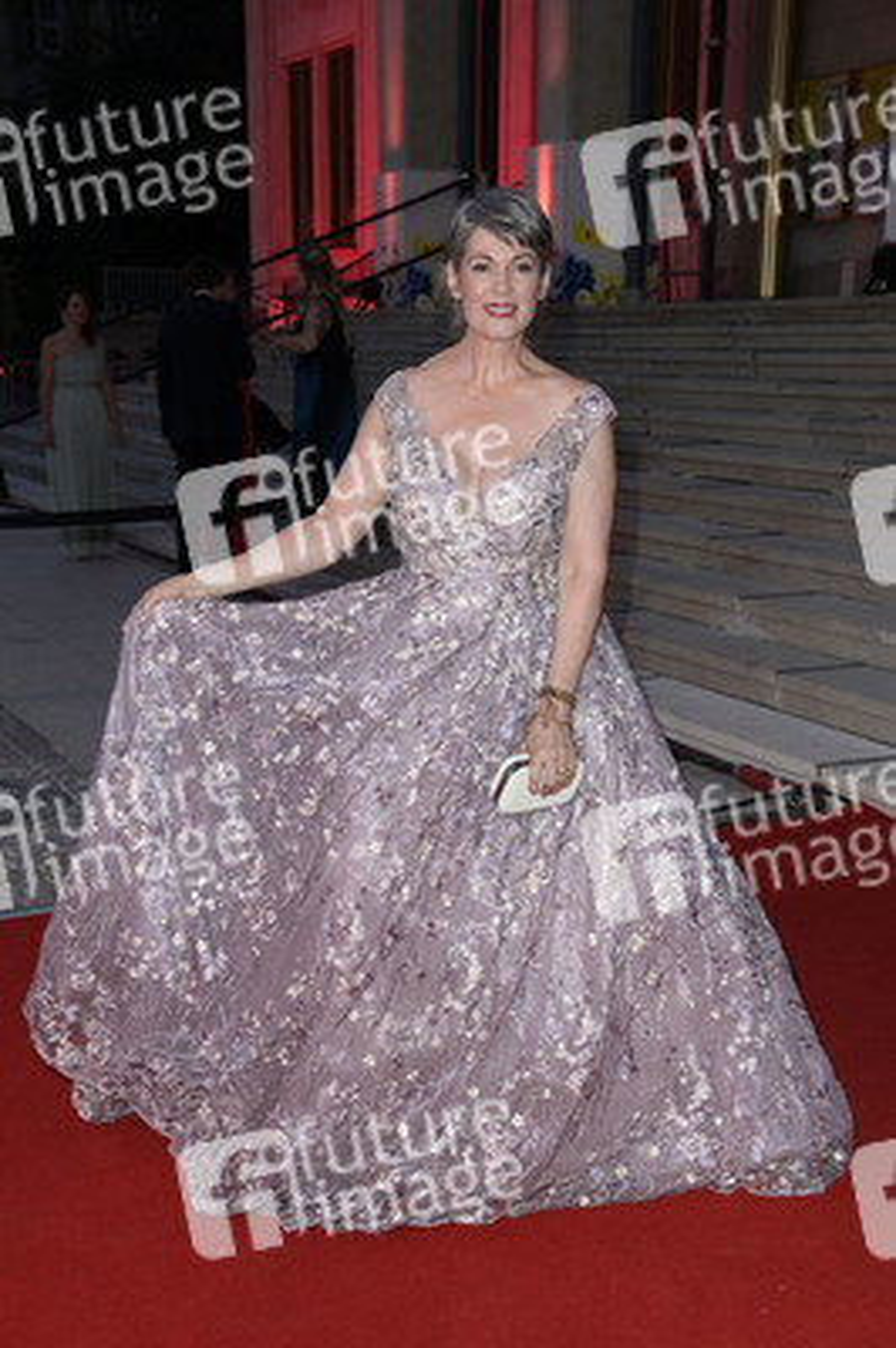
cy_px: 674
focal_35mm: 56
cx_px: 448
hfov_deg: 24.2
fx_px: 2094
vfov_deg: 35.7
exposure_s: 1/200
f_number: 5.6
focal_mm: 56
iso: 1600
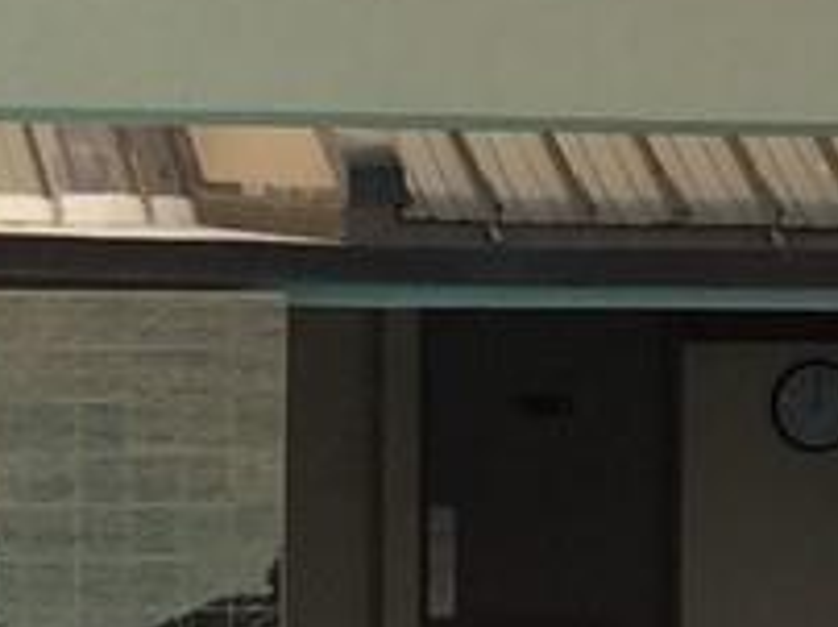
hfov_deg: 8.6
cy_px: 635
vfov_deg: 6.4
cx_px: 738
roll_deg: -2.7
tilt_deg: -3.4
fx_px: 5561
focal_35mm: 230
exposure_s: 1/2326
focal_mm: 4.15
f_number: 2.2
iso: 32
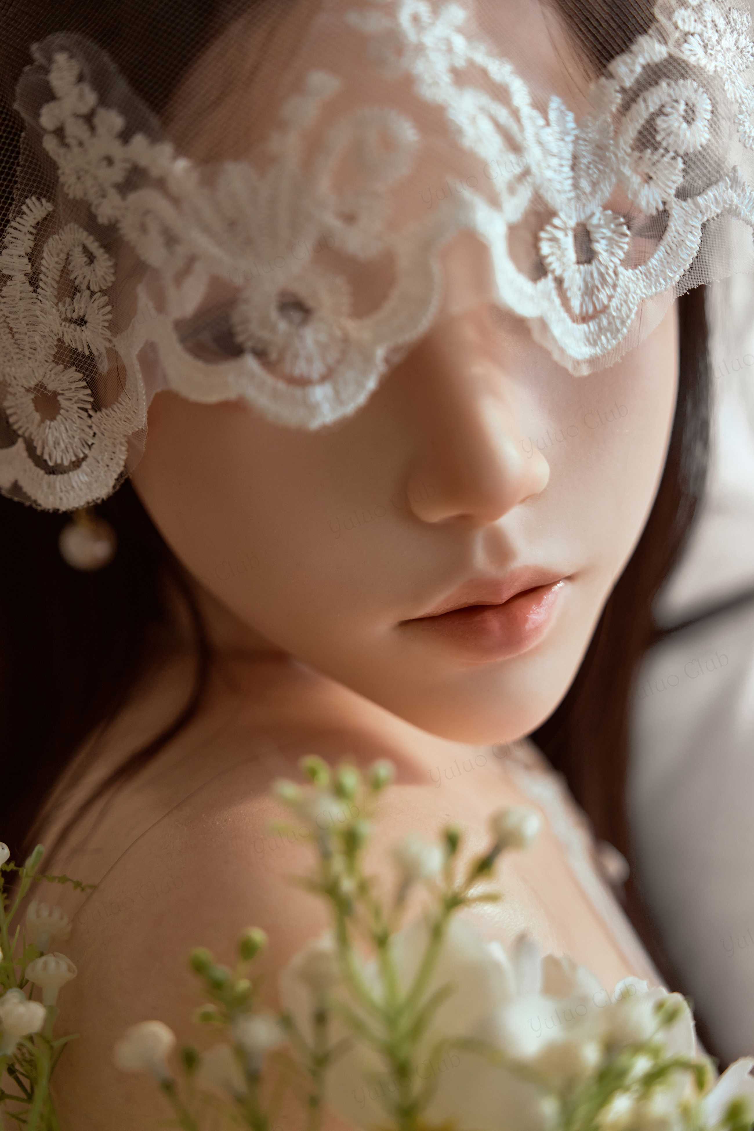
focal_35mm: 50
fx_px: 1571
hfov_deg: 27.0
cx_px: 377
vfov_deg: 39.6
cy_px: 566
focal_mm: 50
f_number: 2.8
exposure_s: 1/160
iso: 500
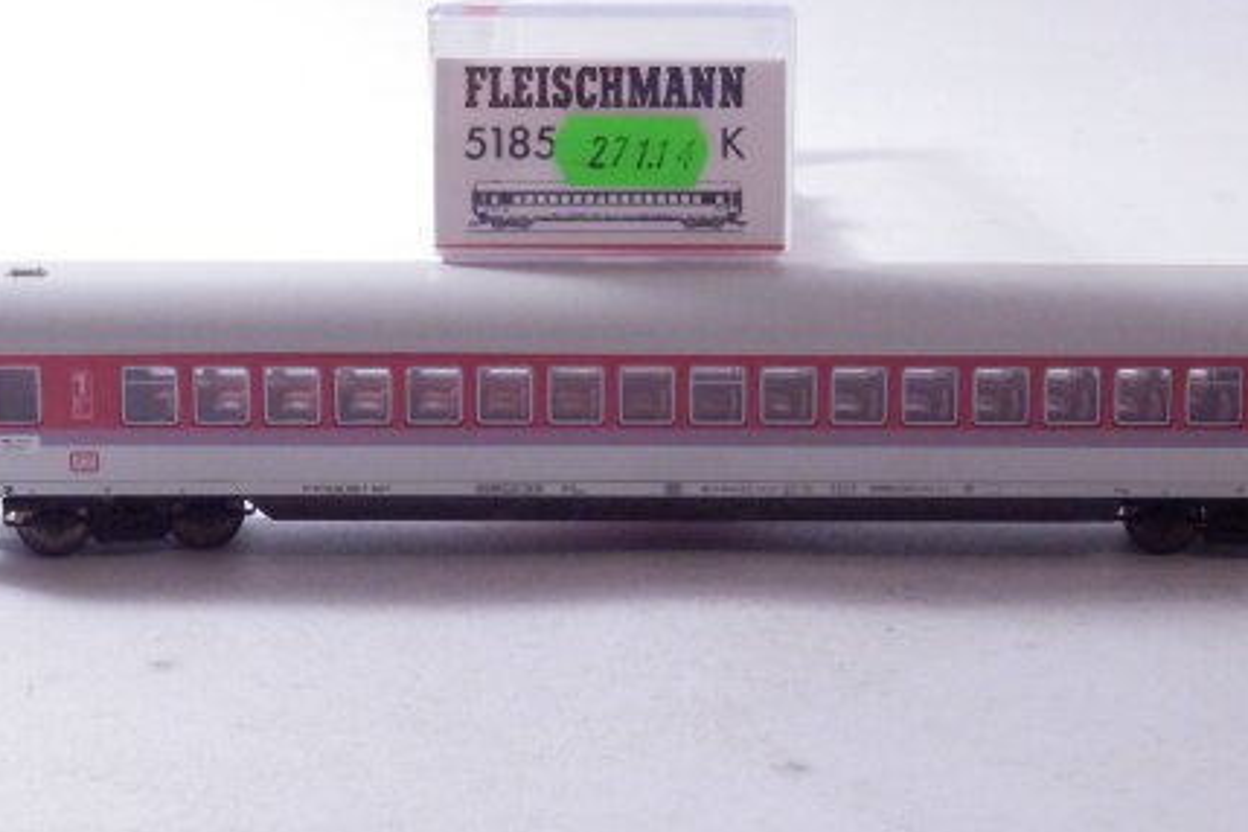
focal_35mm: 96
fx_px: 3328
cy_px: 276
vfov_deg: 14.2
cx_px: 684
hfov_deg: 21.2
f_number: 4.4
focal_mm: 11.9
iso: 800
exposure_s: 1/160
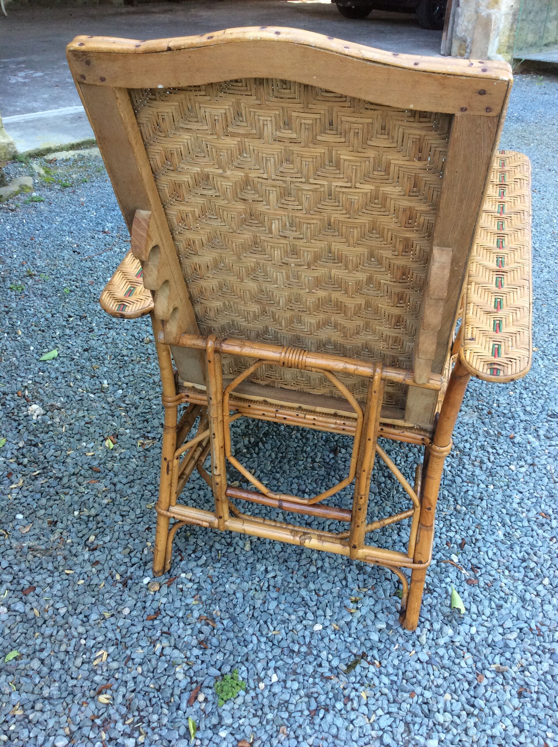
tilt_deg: -32.6
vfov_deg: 56.9
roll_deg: -1.3
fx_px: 690
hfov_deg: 44.1
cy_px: 374
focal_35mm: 32
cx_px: 279
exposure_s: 1/100
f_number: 2.4
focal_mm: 3.3
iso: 64
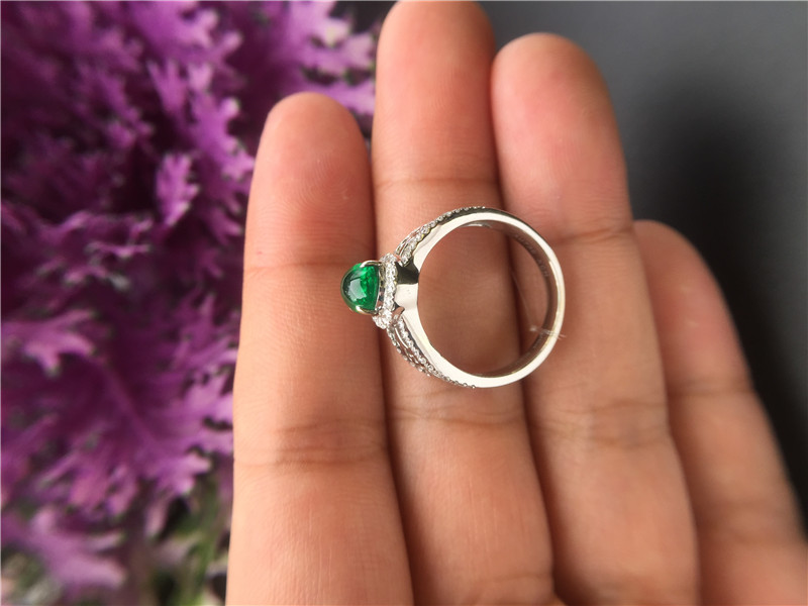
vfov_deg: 48.2
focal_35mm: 29
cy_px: 303
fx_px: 677
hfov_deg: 61.7
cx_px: 404
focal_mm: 4.15
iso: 32
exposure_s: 1/122
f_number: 2.2
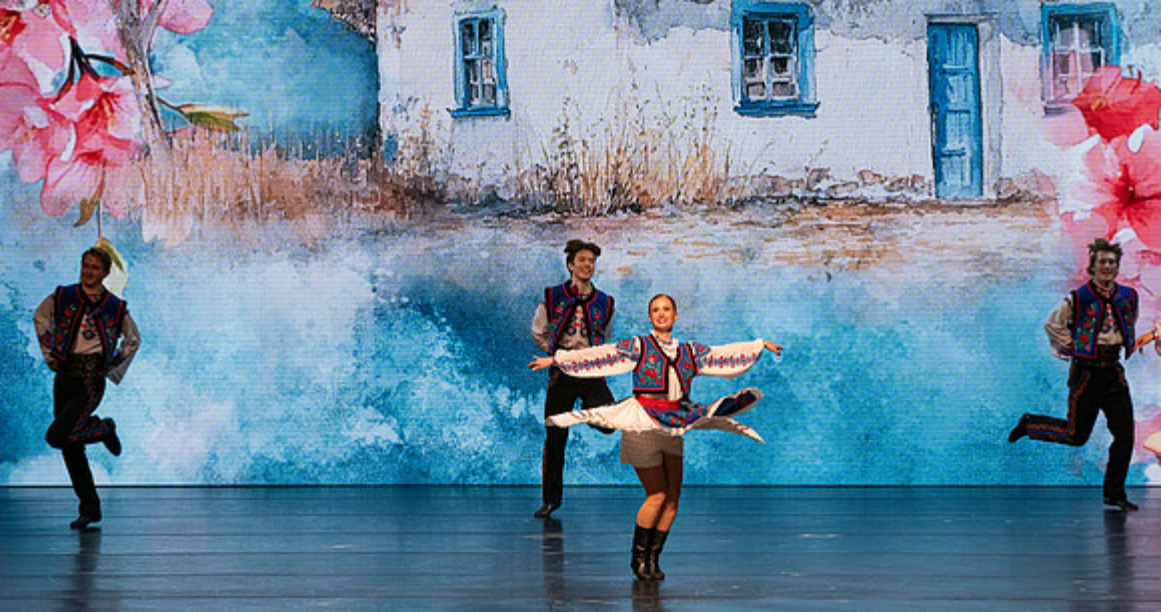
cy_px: 384
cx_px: 575
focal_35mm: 213
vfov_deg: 5.4
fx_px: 6469
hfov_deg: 10.3
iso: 6400
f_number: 13
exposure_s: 1/400
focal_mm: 196
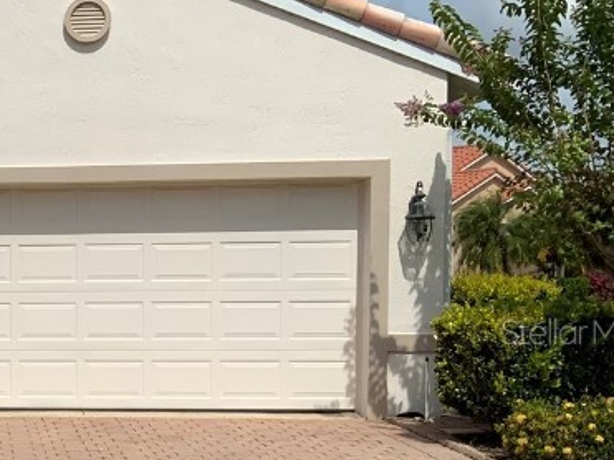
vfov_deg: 18.3
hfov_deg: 21.9
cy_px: 331
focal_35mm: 80
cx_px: -190
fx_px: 1419
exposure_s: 1/4065
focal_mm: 3
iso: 20
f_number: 1.8
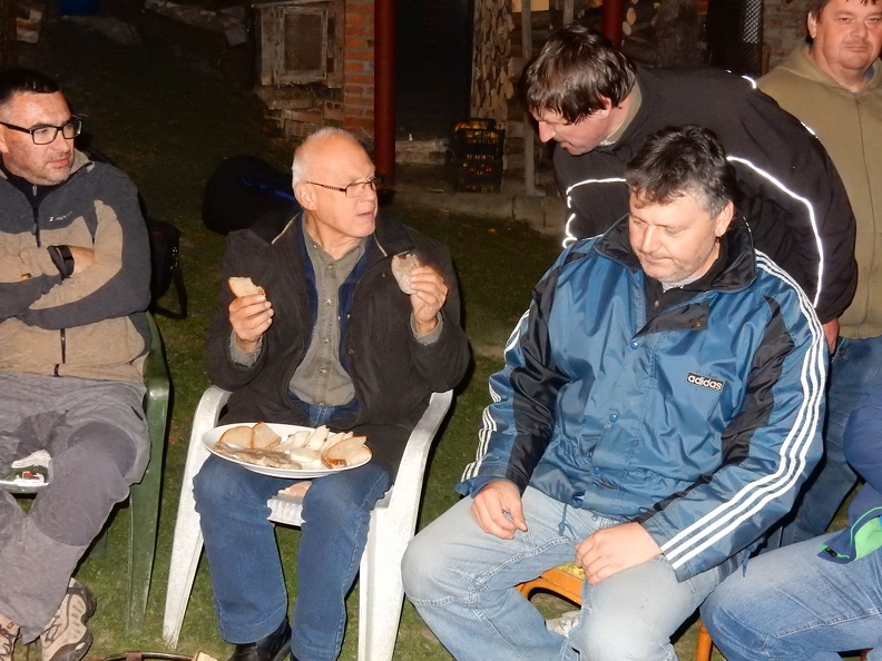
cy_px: 330
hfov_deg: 37.5
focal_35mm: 51
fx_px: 1299
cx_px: 441
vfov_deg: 28.6
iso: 1600
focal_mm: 9
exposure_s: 1/30
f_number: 4.5
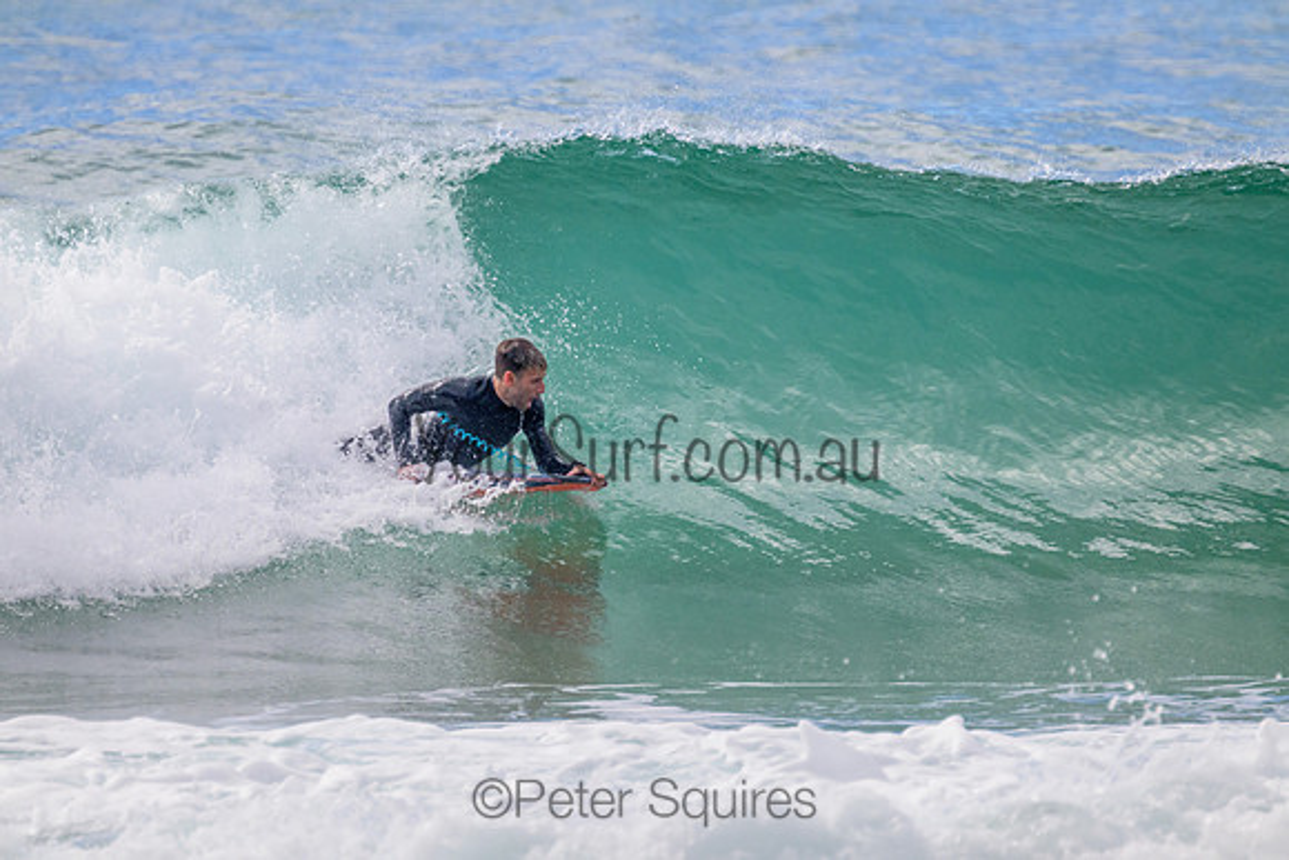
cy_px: 430
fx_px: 28650
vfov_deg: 1.7
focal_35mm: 800
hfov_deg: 2.6
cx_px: 644
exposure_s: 1/2000
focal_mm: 800
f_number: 13
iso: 1800
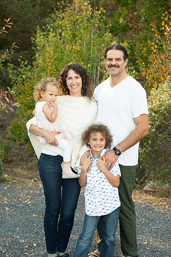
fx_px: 442
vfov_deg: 32.4
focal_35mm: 62
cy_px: 128
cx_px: 86
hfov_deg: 21.9
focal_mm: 62
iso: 640
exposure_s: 1/320
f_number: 4.5
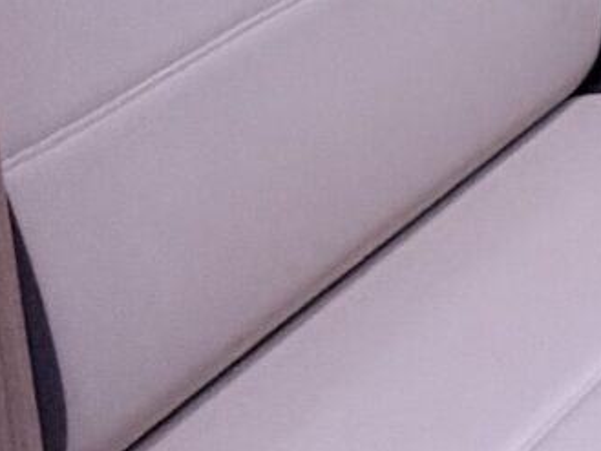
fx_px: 1893
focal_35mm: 109
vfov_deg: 11.8
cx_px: 1807
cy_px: -511
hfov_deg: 11.2
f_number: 2.2
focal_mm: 2.22
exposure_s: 1/100
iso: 160
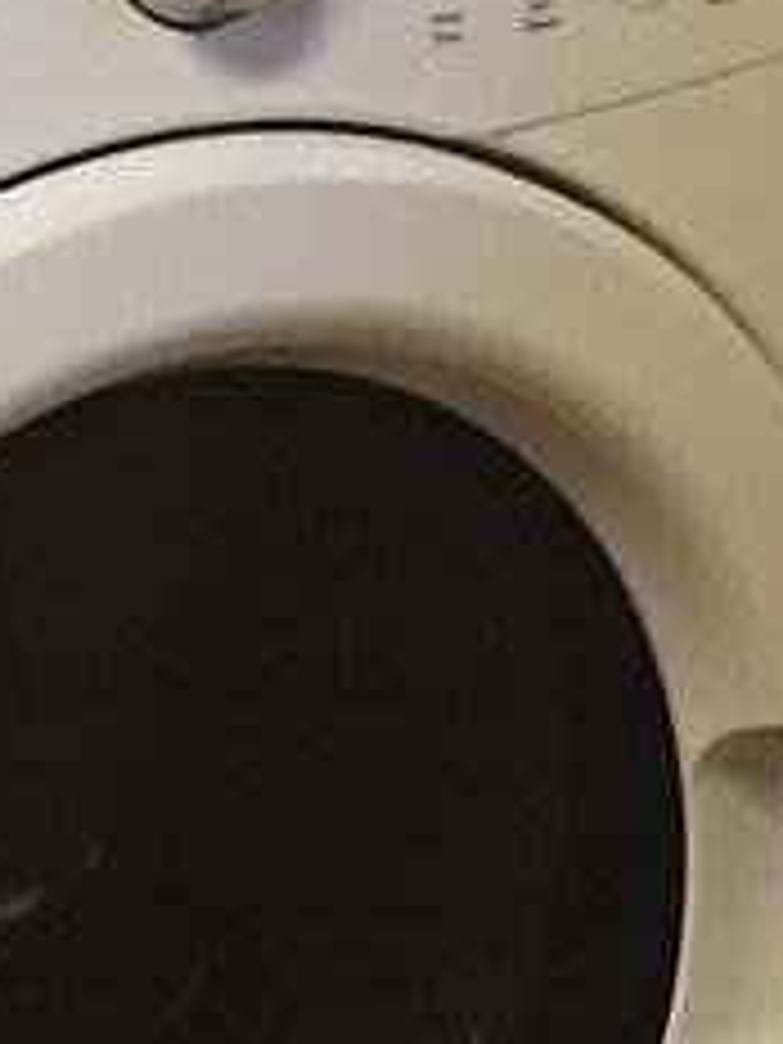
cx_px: 351
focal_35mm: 204
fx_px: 6153
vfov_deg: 9.6
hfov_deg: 7.3
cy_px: 40
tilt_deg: -14.3
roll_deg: -4.0
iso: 250
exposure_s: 1/30
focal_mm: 4.15
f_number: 2.2
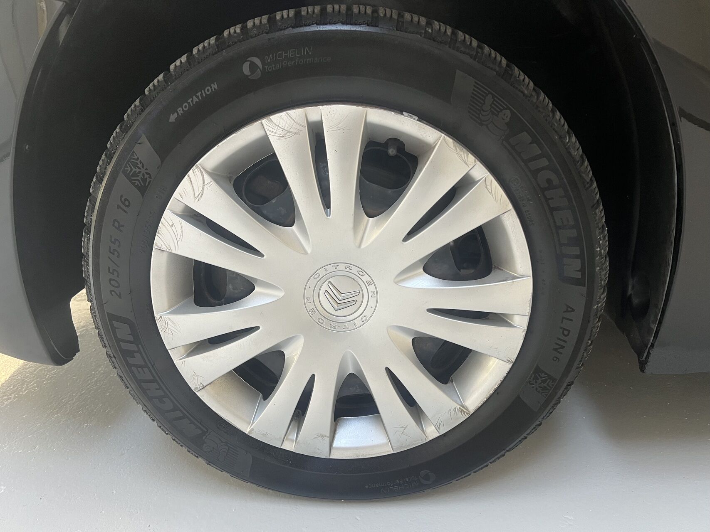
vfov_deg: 53.1
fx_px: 533
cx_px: 355
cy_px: 266
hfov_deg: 67.3
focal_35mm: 26
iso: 100
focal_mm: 5.7
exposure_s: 1/50
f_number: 1.5
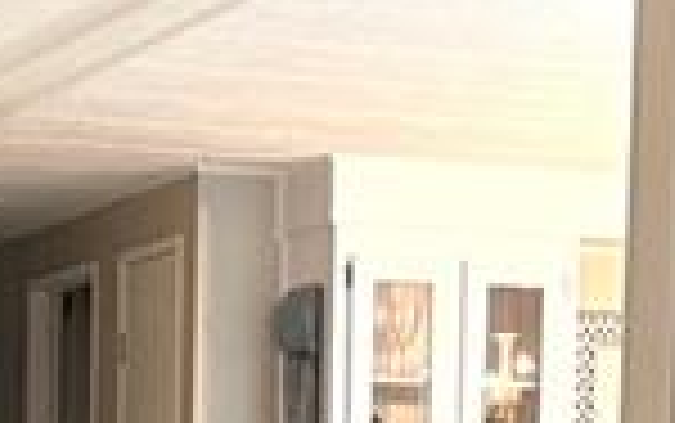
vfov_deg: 7.2
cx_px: 112
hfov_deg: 12.0
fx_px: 3203
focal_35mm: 174
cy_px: 909
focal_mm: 6.76
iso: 500
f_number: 1.78
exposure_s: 1/60
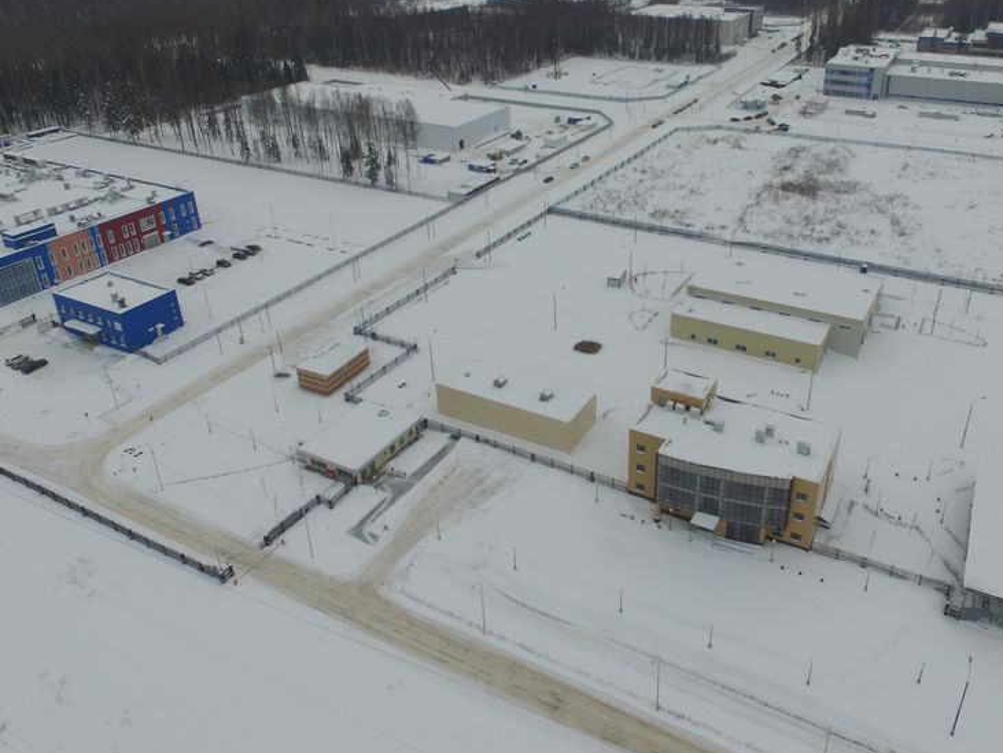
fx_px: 812
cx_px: 571
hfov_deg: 63.1
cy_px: 300
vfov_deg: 49.5
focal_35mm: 28
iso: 100
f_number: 2.8
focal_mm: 3.61
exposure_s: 1/661
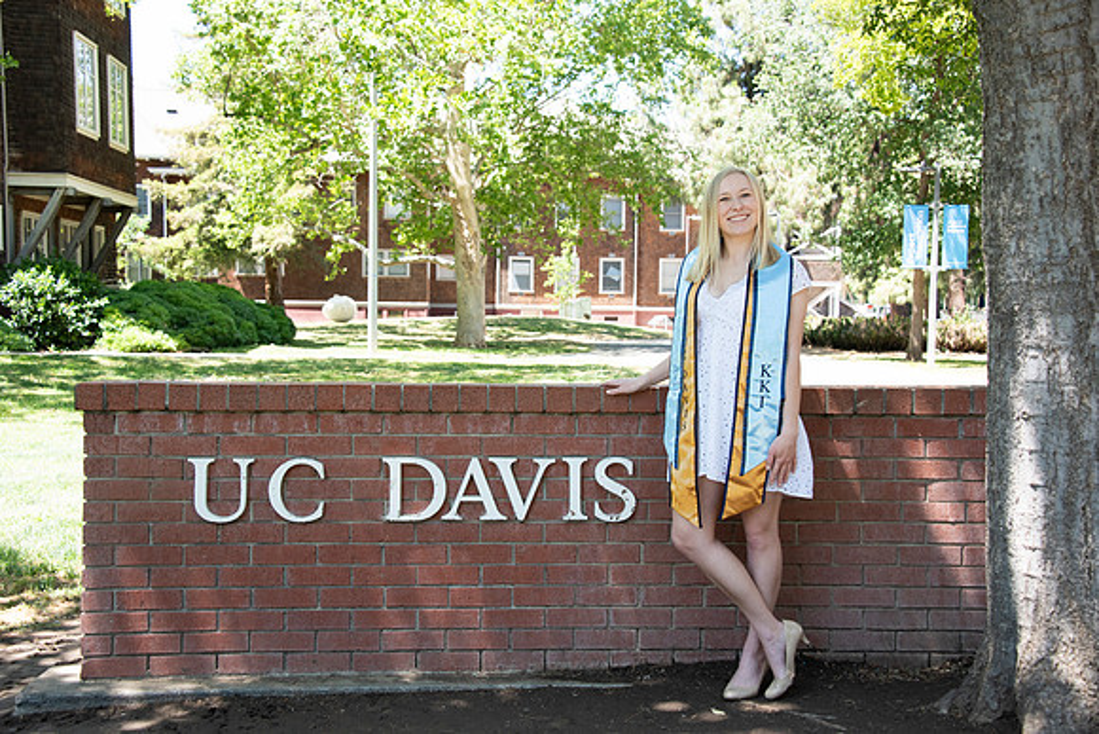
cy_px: 367
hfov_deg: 41.1
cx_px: 550
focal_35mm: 48
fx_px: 1466
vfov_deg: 28.1
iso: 640
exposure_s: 1/400
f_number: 5.6
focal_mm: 48
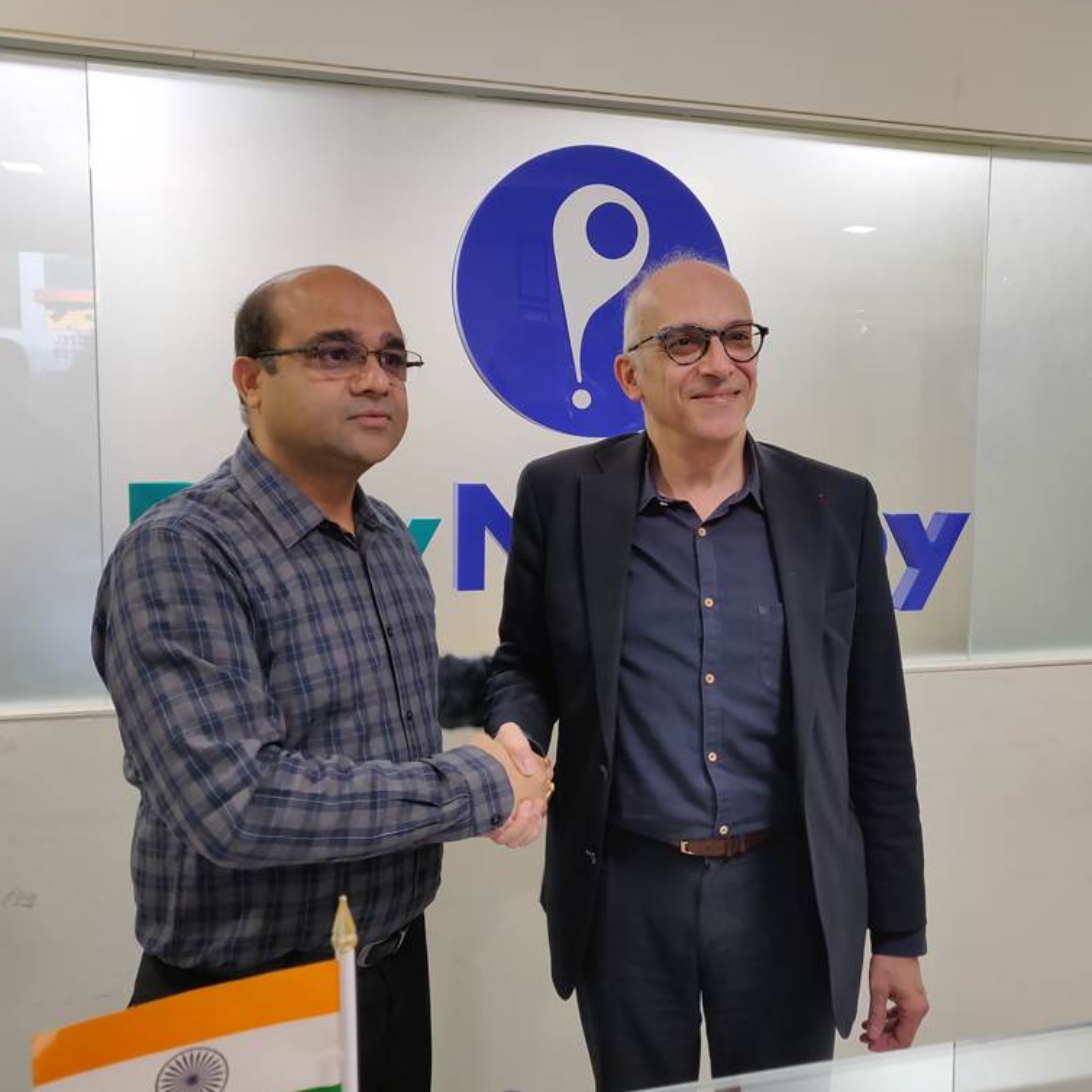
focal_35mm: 30
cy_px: 542
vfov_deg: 54.0
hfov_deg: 54.0
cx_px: 587
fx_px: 1071
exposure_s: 1/33
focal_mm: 4.25
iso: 160
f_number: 1.7
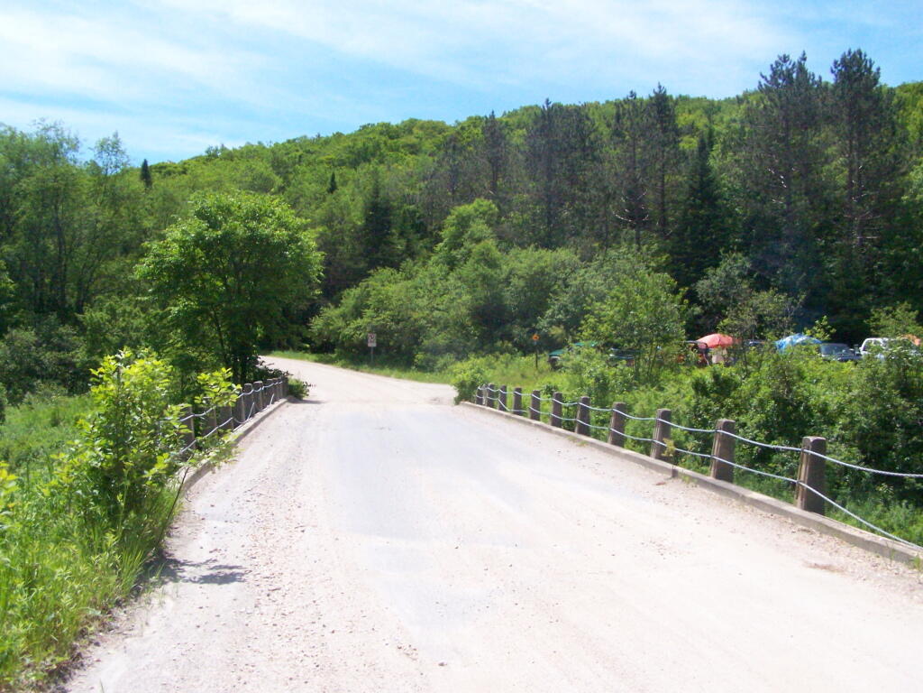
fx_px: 1013
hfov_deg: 49.0
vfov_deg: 37.7
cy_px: 346
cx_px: 462
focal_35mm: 38
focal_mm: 6.3
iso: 400
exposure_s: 1/1600
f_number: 5.6
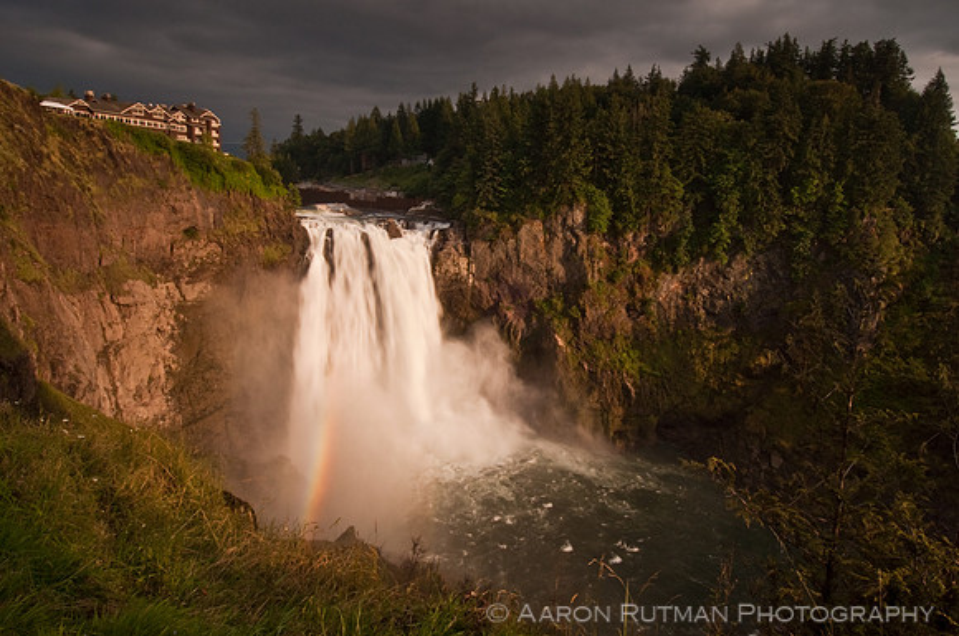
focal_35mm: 20
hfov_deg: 85.5
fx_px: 519
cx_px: 480
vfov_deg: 63.1
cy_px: 318
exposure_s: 1/3
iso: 200
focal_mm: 13
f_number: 22
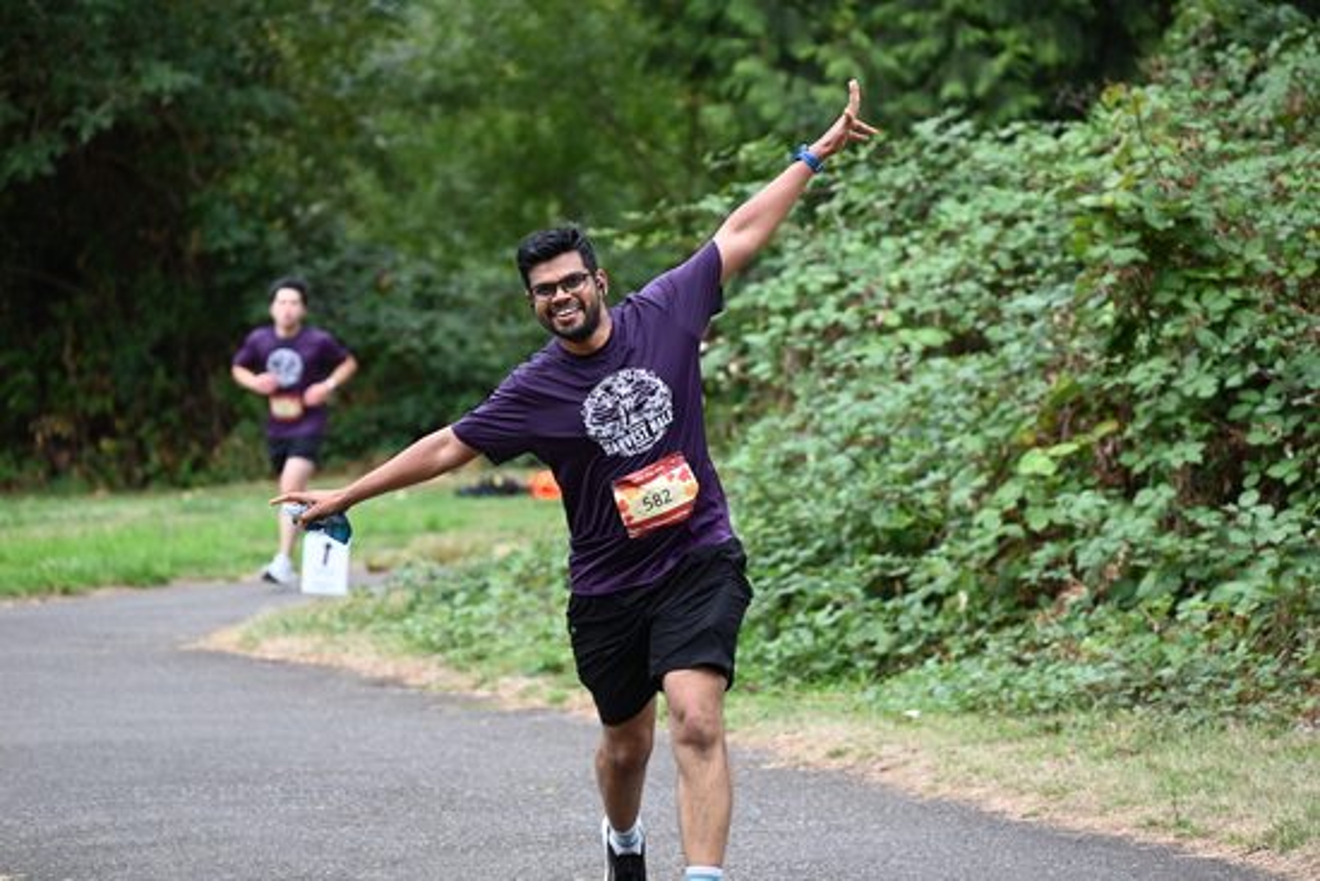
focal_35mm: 200
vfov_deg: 6.9
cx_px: 660
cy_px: 440
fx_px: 7335
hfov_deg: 10.3
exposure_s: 1/250
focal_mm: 200
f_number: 6.3
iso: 500
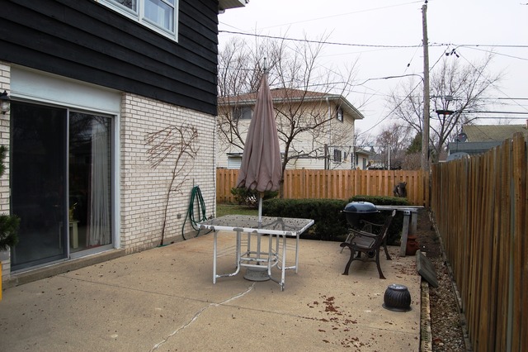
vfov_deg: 47.9
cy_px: 176
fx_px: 396
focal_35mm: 27
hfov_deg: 67.4
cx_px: 264
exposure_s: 1/160
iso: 200
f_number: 6.3
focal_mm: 18
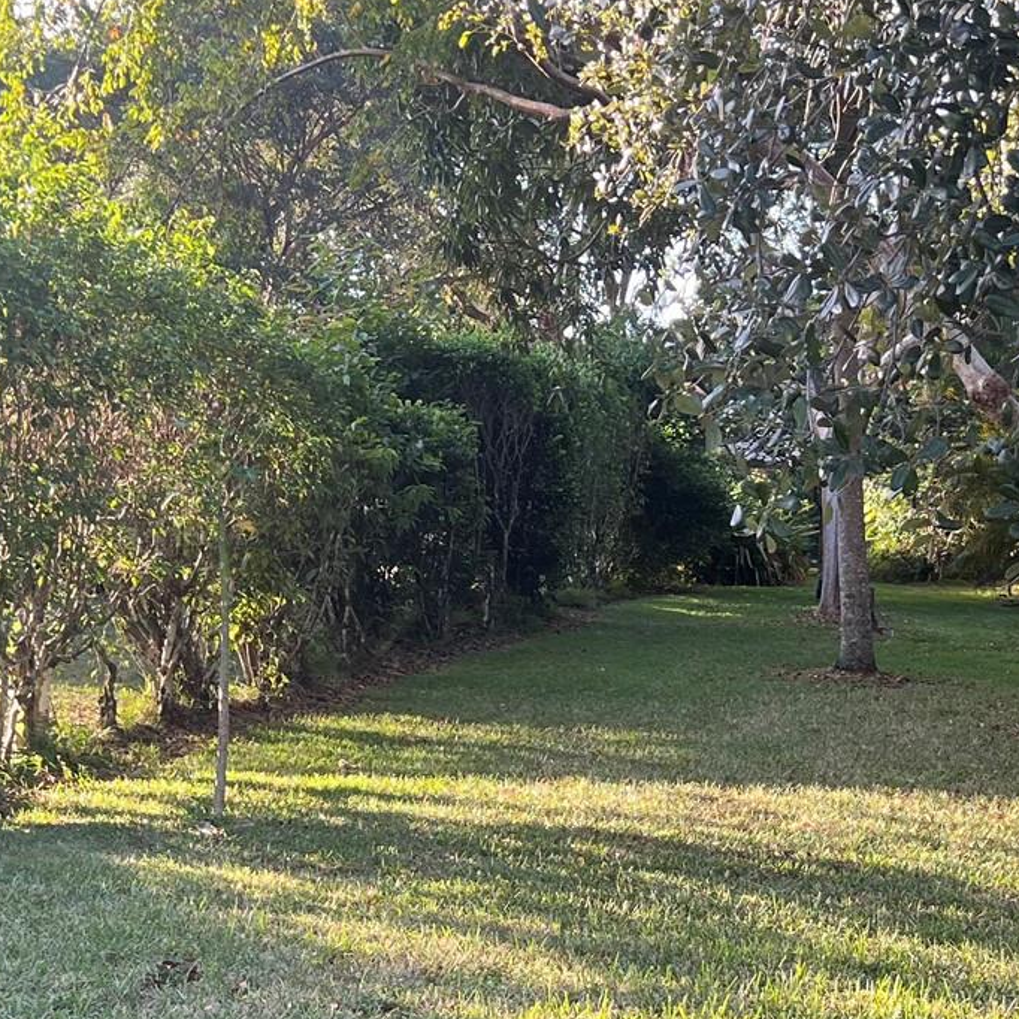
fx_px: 2298
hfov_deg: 24.8
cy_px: 867
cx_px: 318
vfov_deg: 24.5
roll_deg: -1.5
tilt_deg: -8.2
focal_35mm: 69
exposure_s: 1/229
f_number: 1.5
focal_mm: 5.7
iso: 50
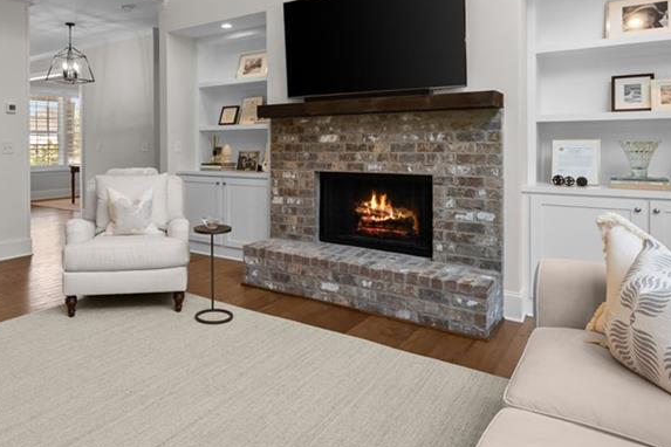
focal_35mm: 25
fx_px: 466
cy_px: 140
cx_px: 227
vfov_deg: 50.1
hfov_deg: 69.6
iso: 800
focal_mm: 14
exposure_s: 1/20
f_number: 7.1
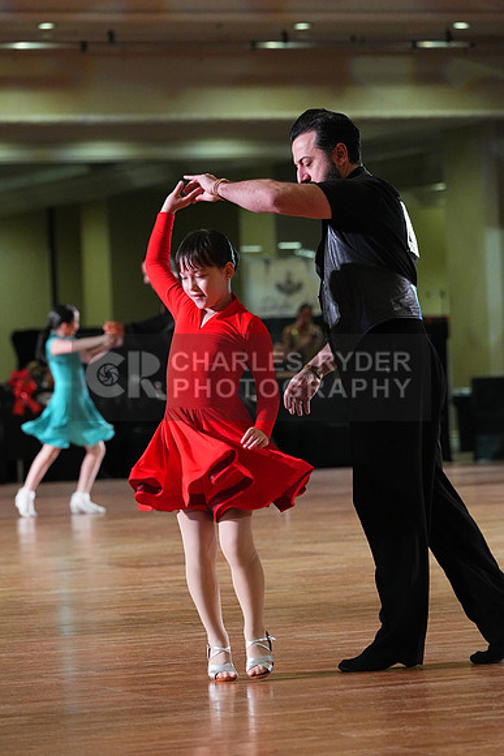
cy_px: 378
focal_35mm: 164
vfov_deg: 12.5
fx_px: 3442
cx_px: 252
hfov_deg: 8.4
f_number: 5
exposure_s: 1/400
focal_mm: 164
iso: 8000
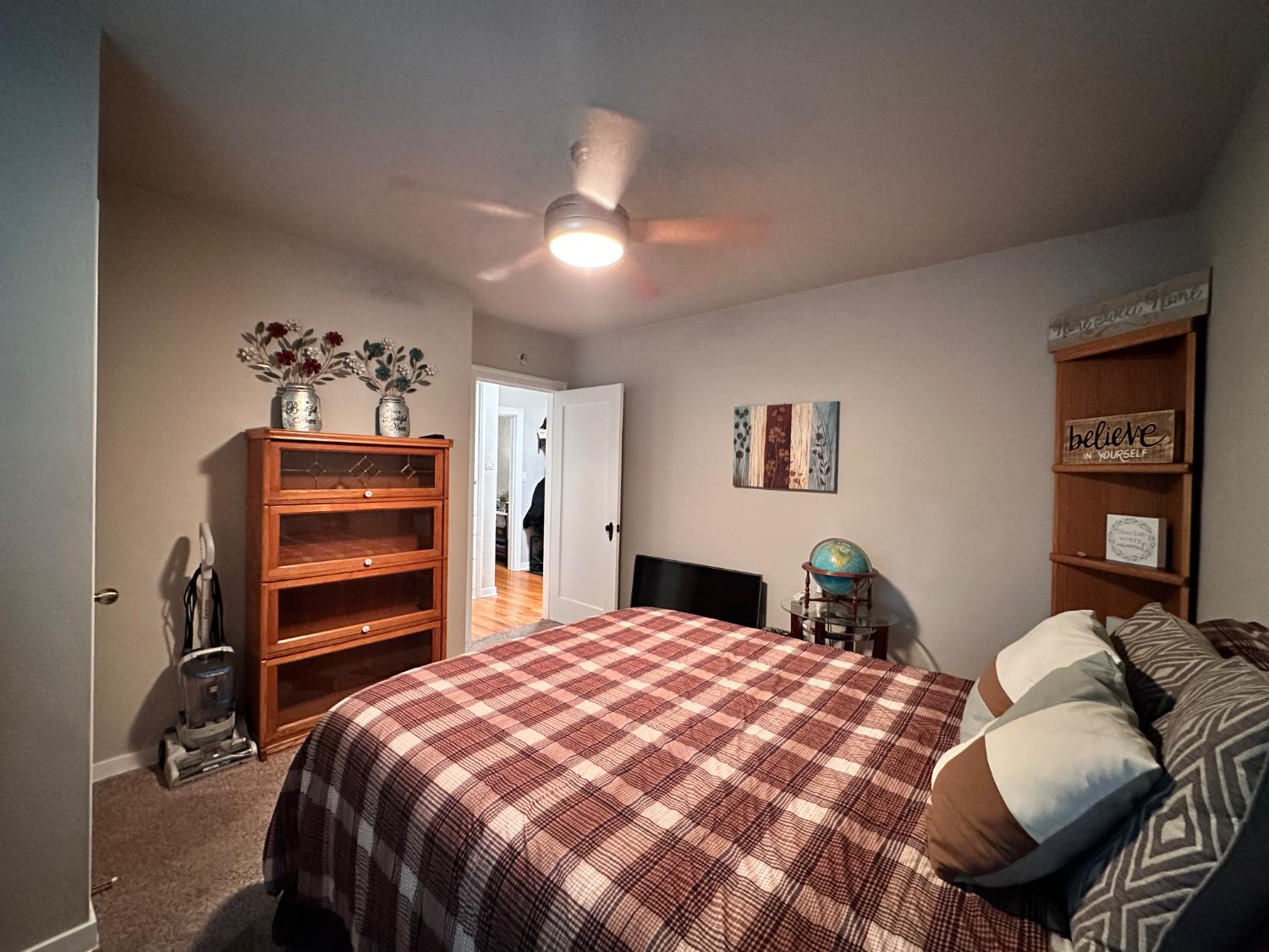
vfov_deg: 85.7
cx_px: 634
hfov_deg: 102.1
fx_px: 513
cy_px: 476
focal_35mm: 14
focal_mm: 2.22
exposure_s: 1/60
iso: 1250
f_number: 2.2
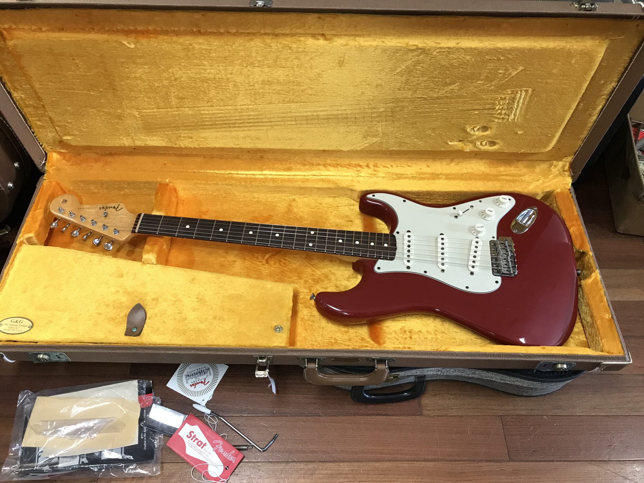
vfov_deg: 49.7
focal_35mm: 28
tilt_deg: -56.1
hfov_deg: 63.4
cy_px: 242
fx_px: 521
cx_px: 322
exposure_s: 1/20
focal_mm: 3.99
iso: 40
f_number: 1.8
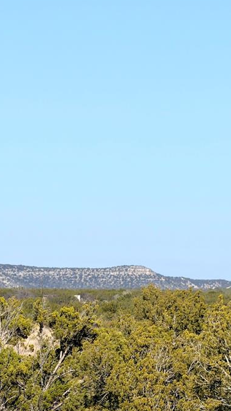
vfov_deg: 6.5
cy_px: 217
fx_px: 3625
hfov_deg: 3.6
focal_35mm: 333
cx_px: -26
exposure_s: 1/1116
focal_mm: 16.89
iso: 16
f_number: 2.8
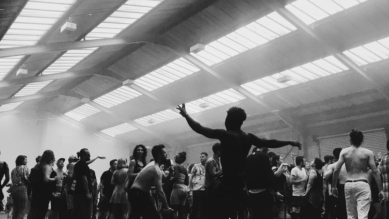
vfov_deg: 29.0
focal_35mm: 41
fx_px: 423
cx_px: 196
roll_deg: -0.3
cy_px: 115
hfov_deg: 49.4
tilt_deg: +11.6
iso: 32
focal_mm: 3.99
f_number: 1.8
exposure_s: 1/33
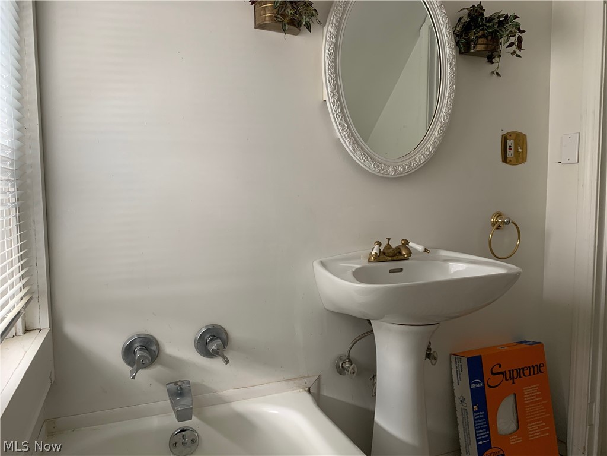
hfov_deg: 67.3
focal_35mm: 26
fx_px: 456
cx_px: 304
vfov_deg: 53.1
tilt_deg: -3.8
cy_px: 228
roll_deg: +0.7
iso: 100
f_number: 1.8
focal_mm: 4.25
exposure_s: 1/71
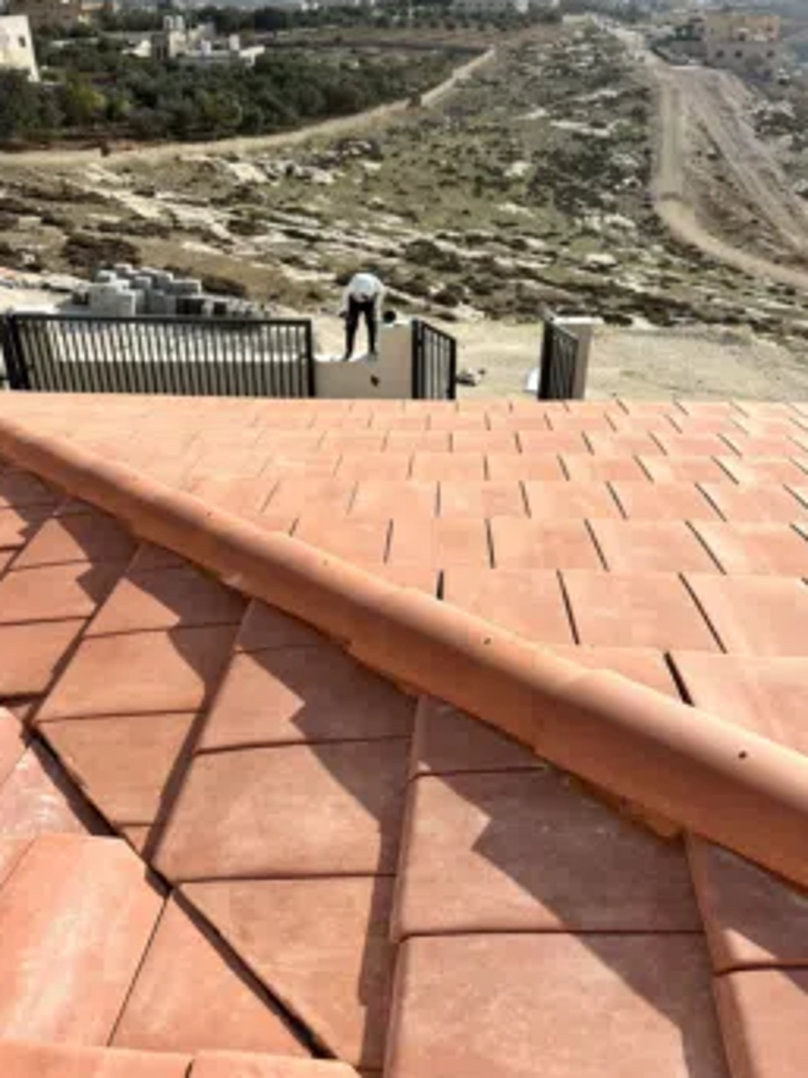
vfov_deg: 63.2
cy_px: 468
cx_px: 362
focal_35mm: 28
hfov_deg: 49.6
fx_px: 872
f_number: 1.78
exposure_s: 1/5525
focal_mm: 6.86
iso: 80
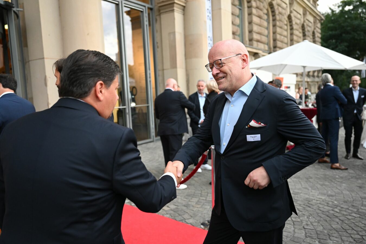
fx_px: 305
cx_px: 183
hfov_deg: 61.9
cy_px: 122
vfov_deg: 43.6
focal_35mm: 30
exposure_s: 1/320
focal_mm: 30
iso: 2000
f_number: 3.2
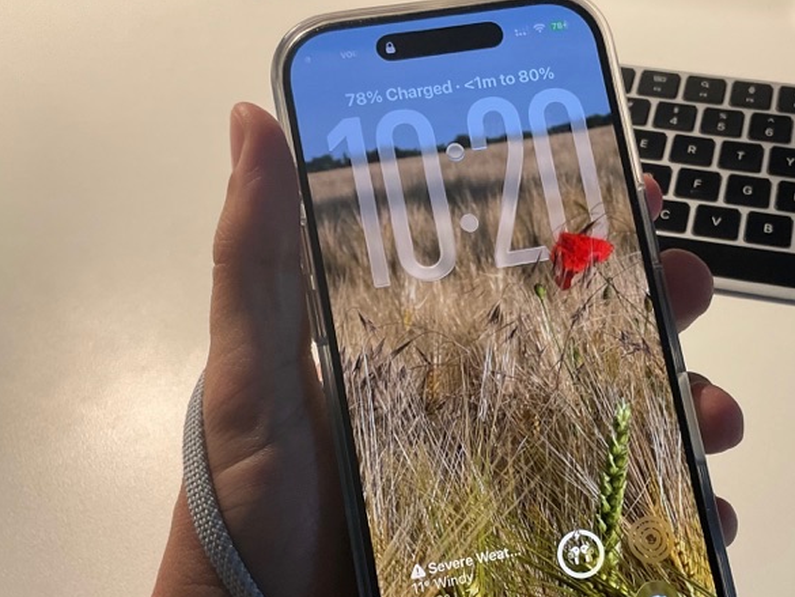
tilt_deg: -50.4
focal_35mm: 46
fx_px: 1057
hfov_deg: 40.5
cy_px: 370
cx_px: 557
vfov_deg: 31.4
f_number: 1.8
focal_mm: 3
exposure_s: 1/60
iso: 50
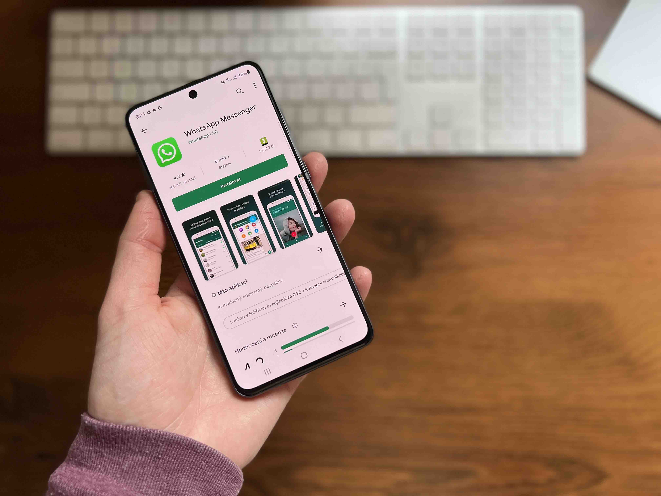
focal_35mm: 26
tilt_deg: -84.1
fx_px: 496
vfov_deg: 53.1
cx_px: 330
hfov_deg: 67.3
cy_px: 248
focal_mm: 5.7
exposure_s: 1/120
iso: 125
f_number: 1.5
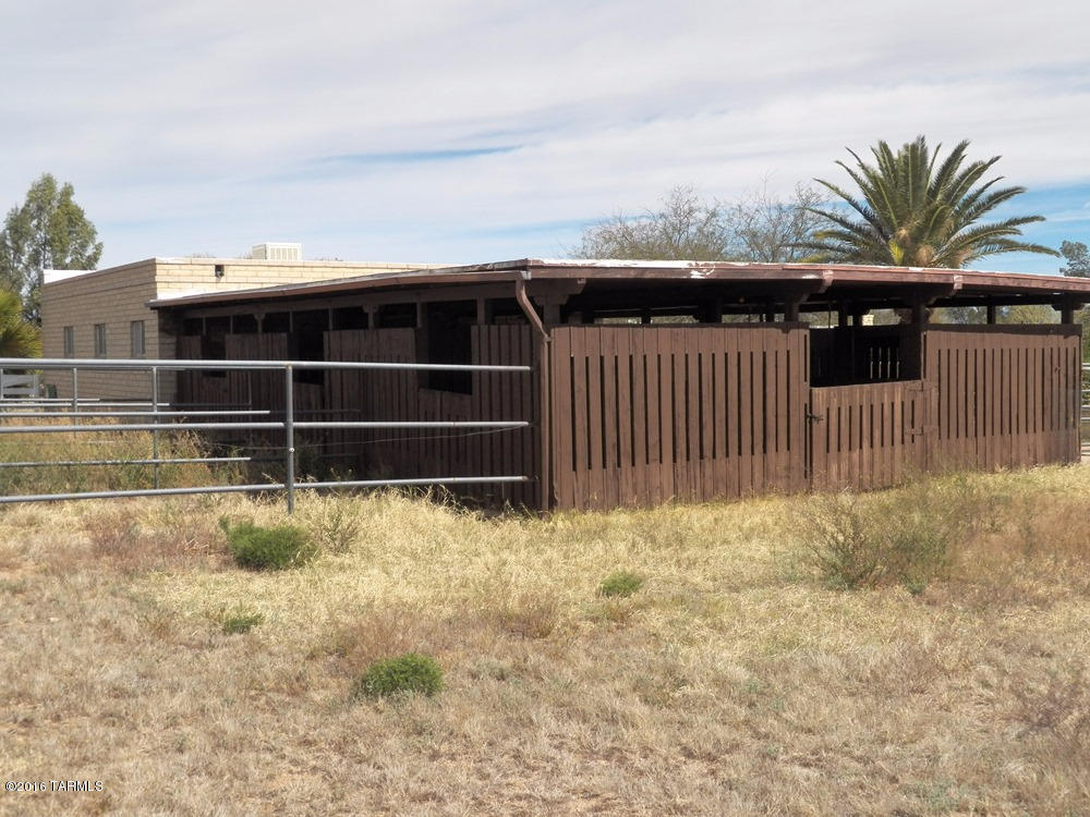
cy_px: 408
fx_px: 1260
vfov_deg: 36.0
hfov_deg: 46.8
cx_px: 545
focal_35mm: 40
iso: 125
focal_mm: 7.1
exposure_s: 1/1600
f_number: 4.5
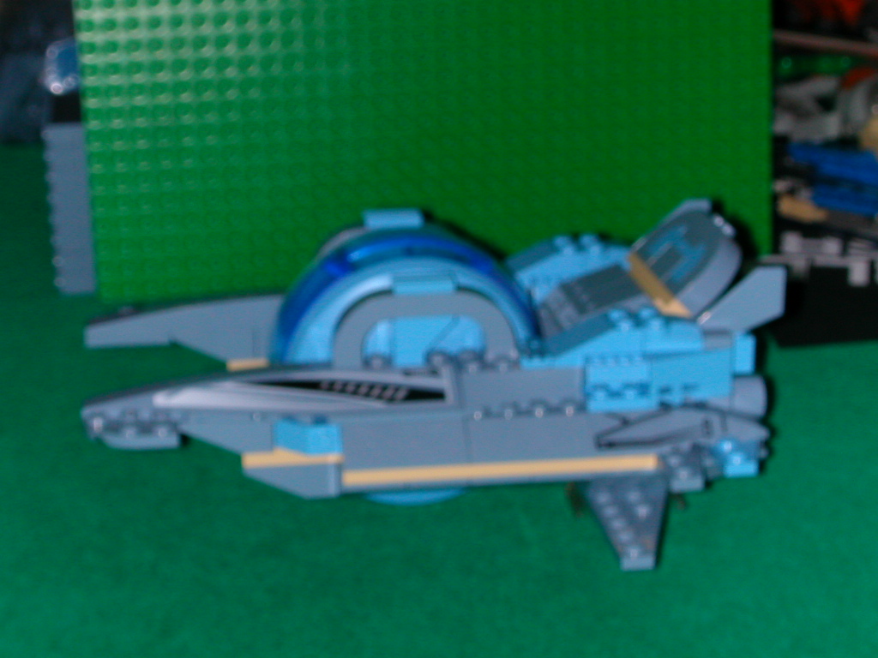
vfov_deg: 18.0
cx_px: 439
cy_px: 329
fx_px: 2080
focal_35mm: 82
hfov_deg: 23.8
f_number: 6.8
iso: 100
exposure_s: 1/59.9
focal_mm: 12.5
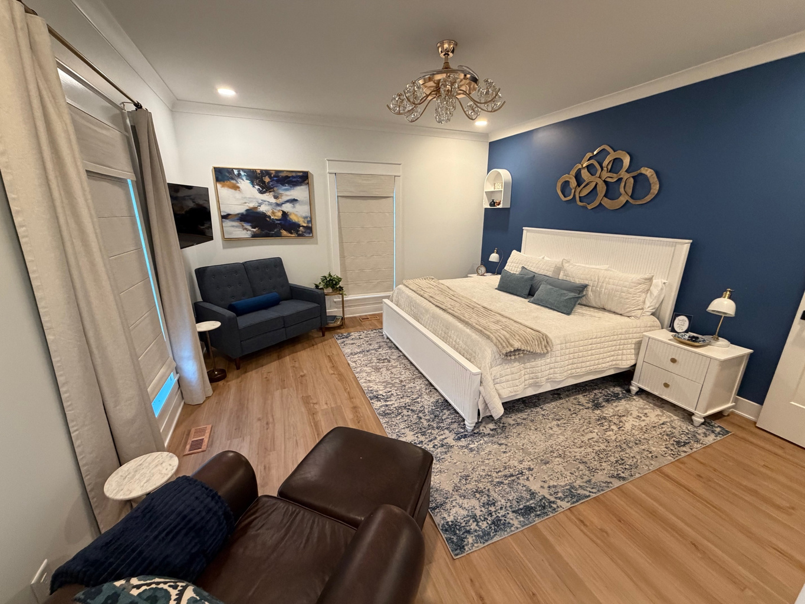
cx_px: 402
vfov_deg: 85.7
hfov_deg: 102.1
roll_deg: -0.4
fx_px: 326
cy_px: 302
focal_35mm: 14
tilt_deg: -16.4
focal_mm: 2.22
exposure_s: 1/60
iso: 320
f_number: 2.2
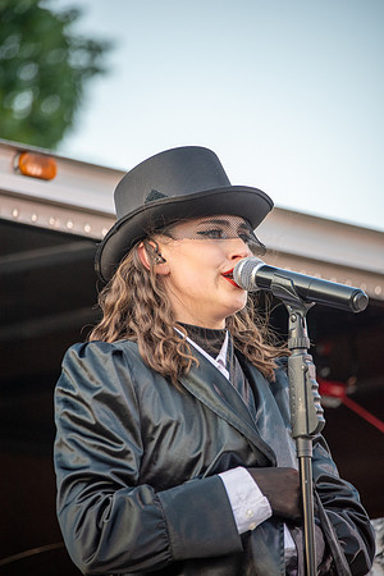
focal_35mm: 230
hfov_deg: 6.0
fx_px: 3680
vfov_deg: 9.0
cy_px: 288
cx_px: 192
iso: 1000
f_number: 5.6
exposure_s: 1/320
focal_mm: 230
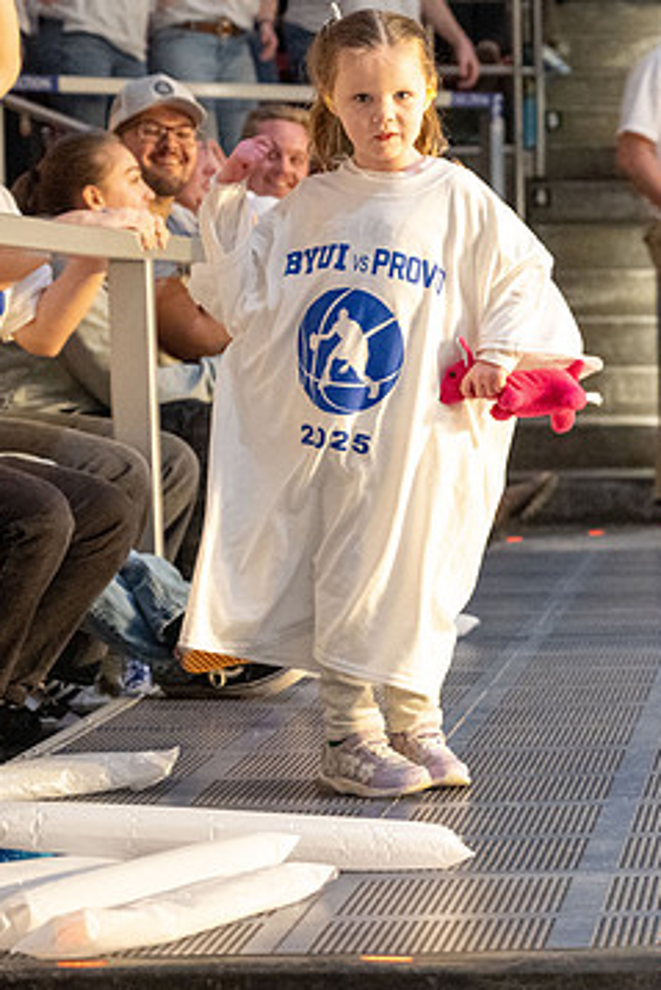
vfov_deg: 15.5
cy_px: 445
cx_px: 792
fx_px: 3632
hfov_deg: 10.2
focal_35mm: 132
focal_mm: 70
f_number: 4
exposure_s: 1/320
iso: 10000
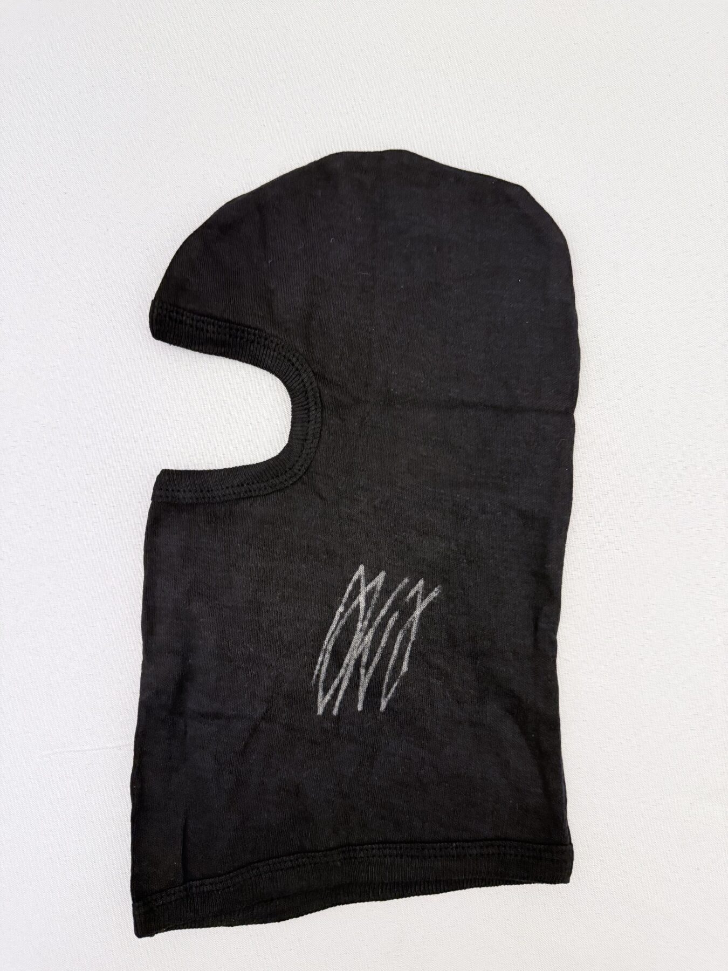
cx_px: 364
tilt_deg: -87.3
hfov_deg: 56.8
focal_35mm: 24
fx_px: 673
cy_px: 486
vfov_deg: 71.6
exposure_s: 1/50
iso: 640
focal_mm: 6.76
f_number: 1.78
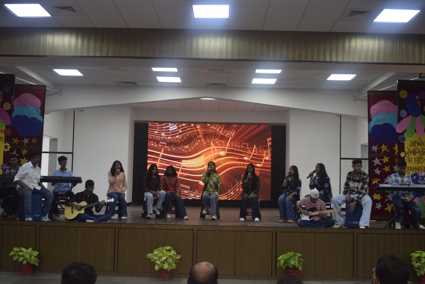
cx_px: 212
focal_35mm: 42
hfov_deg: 46.4
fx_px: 496
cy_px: 142
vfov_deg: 31.9
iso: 400
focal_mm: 28
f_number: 4.5
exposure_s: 1/80
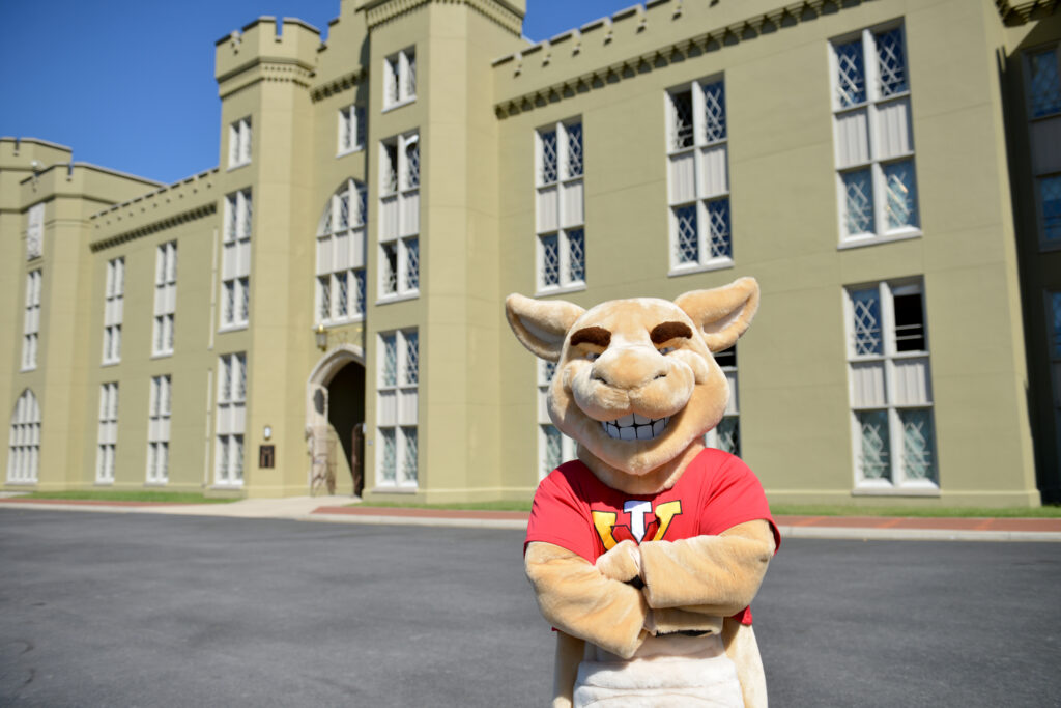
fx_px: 855
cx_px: 530
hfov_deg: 63.7
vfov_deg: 45.0
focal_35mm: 29
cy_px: 354
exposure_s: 1/3200
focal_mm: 29
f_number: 3.5
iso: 200
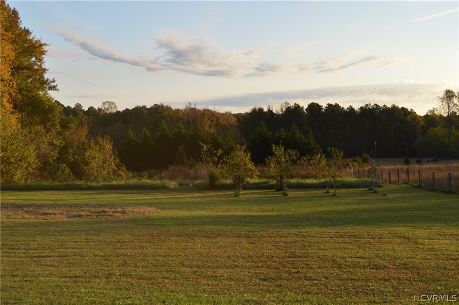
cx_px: 230
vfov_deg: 25.7
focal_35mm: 52
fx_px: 669
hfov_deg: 37.9
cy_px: 152
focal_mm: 35
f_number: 5.6
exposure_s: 1/200
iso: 100
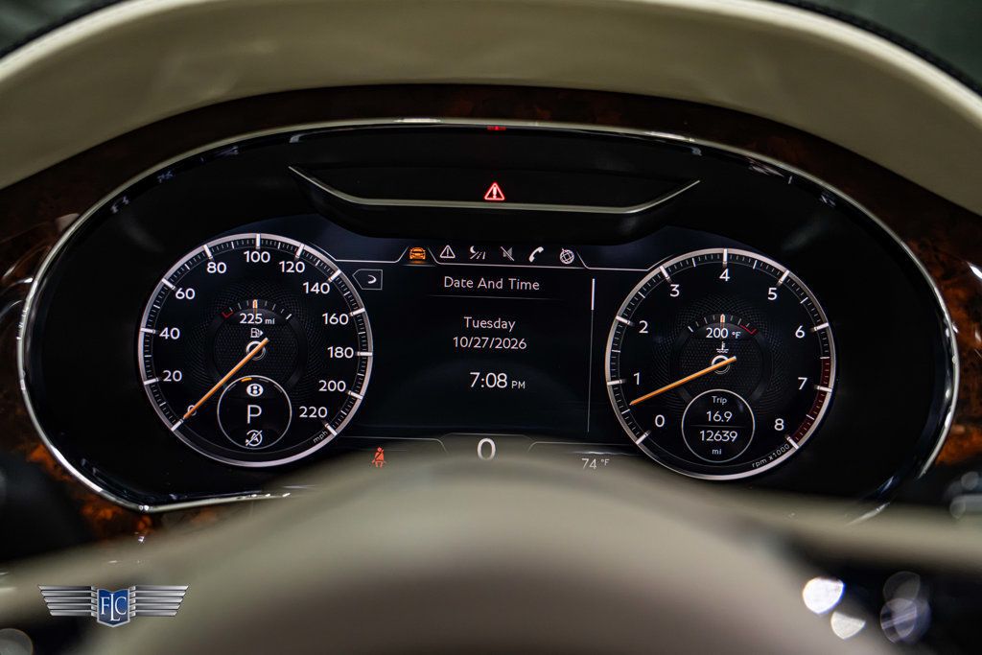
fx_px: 900
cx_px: 491
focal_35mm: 33
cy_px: 328
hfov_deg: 57.2
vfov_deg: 40.0
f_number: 4
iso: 1600
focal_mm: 33
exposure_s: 1/125
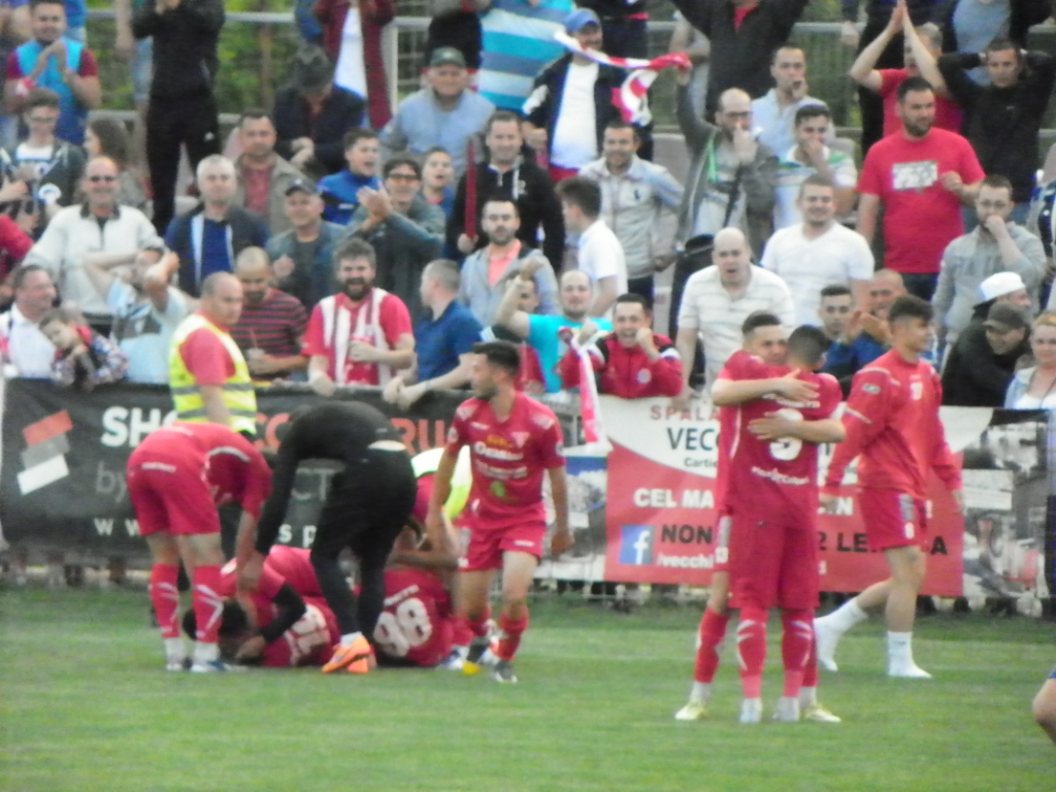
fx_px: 19829
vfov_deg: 2.3
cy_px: 396
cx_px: 528
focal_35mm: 650
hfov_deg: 3.1
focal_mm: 115.7
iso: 1600
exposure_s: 1/400
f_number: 5
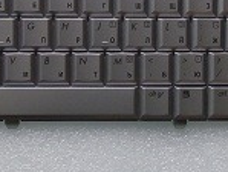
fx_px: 600
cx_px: 99
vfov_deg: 16.2
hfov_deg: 21.5
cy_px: 37
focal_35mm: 91
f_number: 6.3
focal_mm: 6.1
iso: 400
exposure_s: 1/40
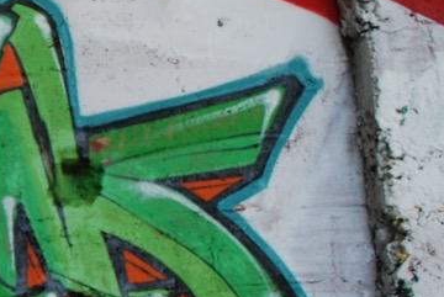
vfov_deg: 10.7
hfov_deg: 14.6
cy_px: 220
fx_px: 1581
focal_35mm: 128
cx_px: -266
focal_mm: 24
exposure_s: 1/80
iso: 200
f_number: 4.5
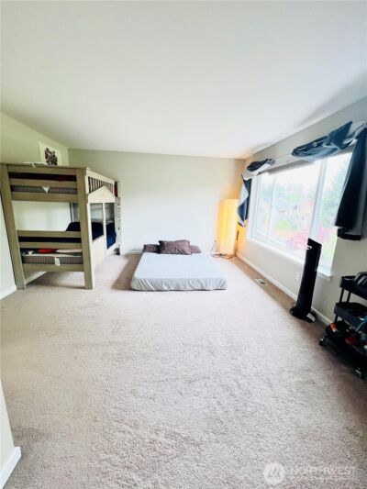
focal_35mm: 13
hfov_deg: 89.9
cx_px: 184
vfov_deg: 106.2
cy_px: 244
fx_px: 184
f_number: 1.8
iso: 80
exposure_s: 1/120
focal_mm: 1.57
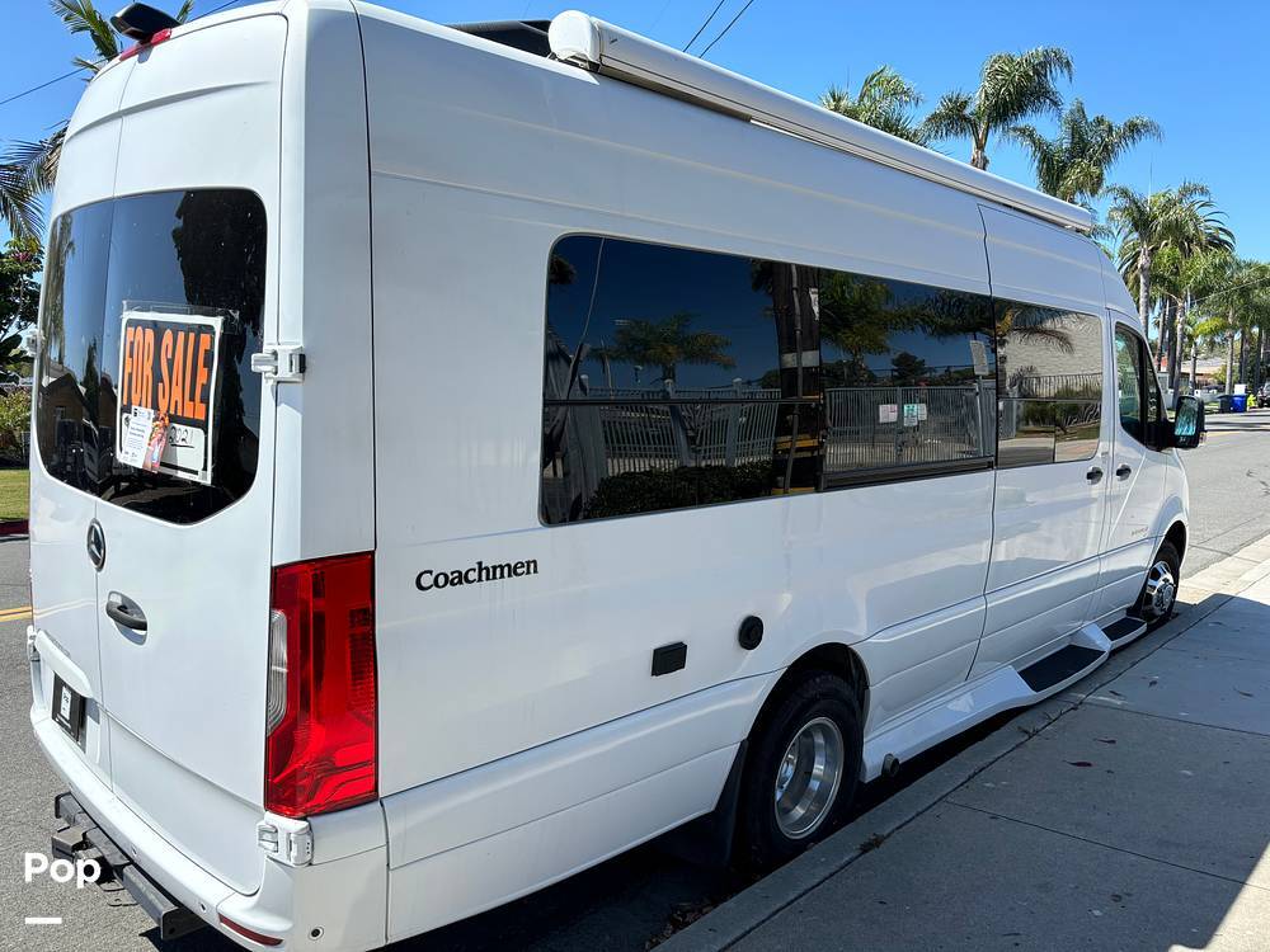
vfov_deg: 53.1
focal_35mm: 26
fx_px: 954
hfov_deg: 67.3
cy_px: 476
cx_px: 635
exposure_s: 1/1721
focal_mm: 5.96
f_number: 1.6
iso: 50
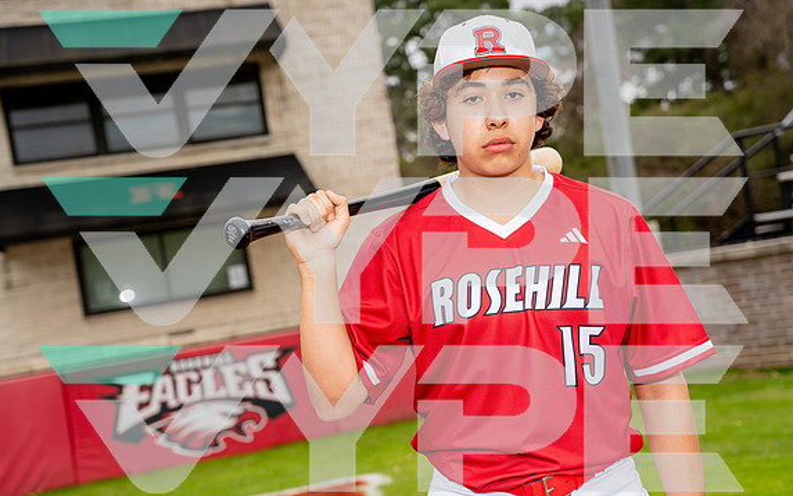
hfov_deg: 33.0
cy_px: 251
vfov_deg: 21.0
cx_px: 395
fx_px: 1340
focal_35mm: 62
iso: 100
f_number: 4
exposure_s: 1/250
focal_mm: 60
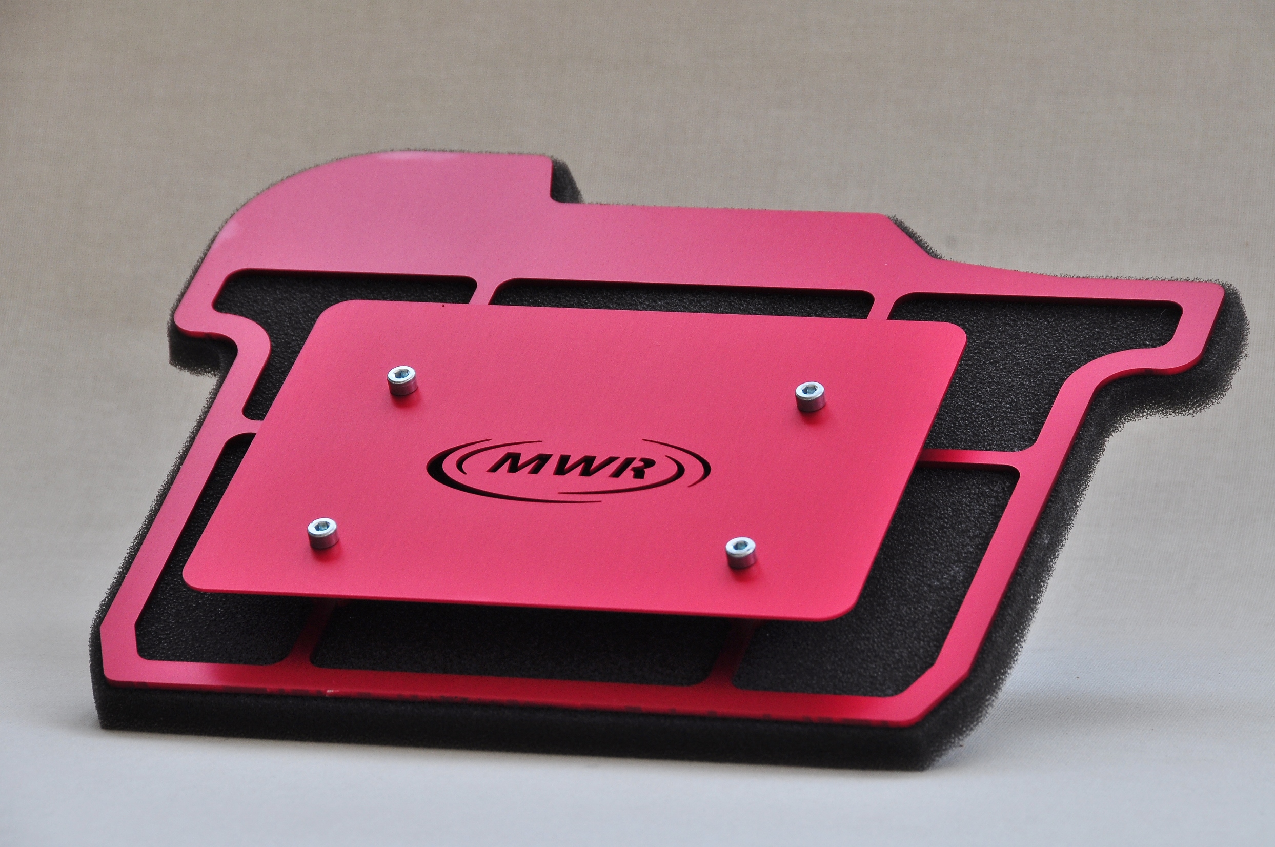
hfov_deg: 6.9
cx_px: 638
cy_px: 424
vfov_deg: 4.6
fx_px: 10612
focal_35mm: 300
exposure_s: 1/30
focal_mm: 200
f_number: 11
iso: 200
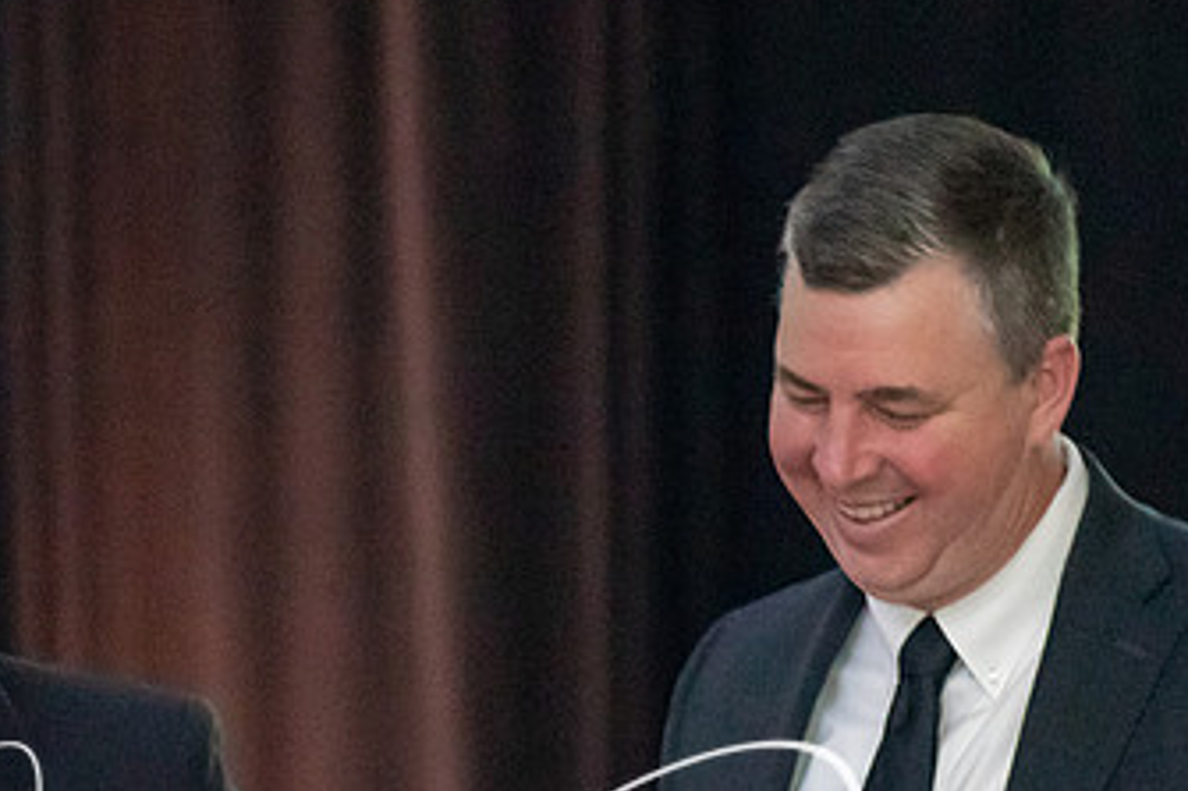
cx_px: 380
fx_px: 15799
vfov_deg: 2.9
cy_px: 582
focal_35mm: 479
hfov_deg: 4.3
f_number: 5
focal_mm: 155
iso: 6400
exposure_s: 1/60
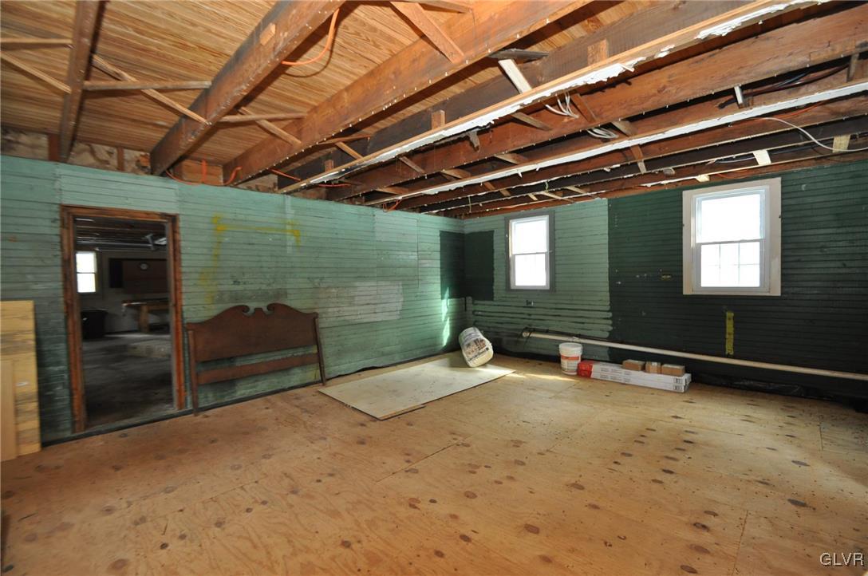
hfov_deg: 100.5
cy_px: 288
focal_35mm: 15
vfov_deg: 77.1
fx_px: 361
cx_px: 434
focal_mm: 10
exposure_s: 1/60
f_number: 4
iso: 800
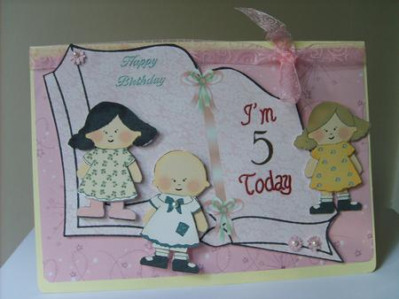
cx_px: 200
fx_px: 404
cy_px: 150
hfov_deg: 52.6
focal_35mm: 35
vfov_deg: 40.7
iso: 56
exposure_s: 1/30
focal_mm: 5.8
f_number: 2.8
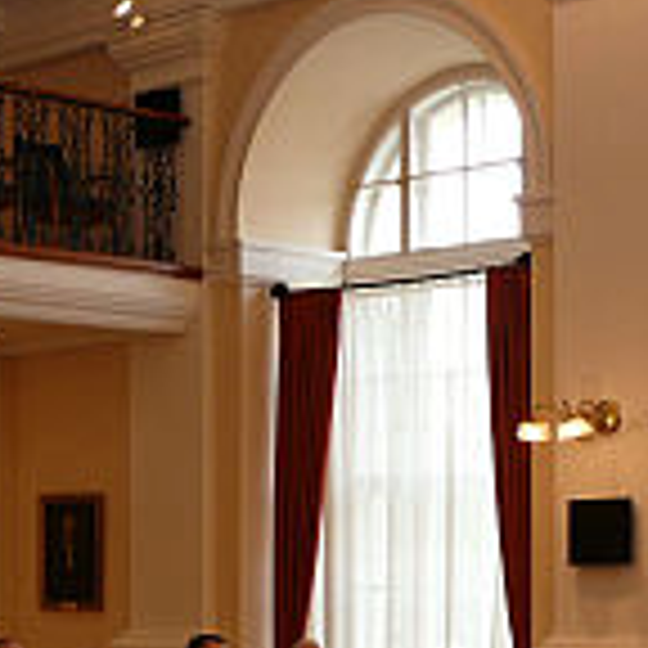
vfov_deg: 17.3
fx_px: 2054
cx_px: 297
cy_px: 724
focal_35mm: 97
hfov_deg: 17.9
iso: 100
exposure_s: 1/30
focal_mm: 7.4
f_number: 4
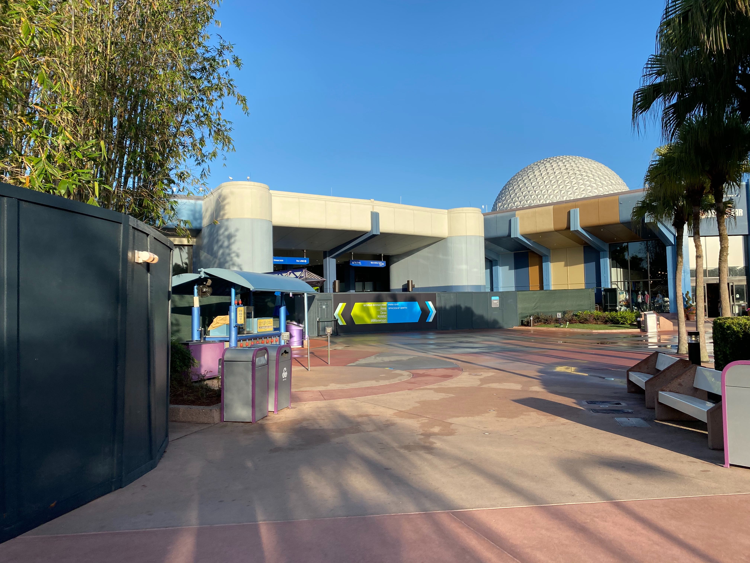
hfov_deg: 67.3
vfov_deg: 53.1
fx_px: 563
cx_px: 375
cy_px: 282
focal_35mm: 26
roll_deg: -0.4
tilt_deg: +0.3
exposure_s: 1/1812
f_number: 1.8
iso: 32
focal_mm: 4.25
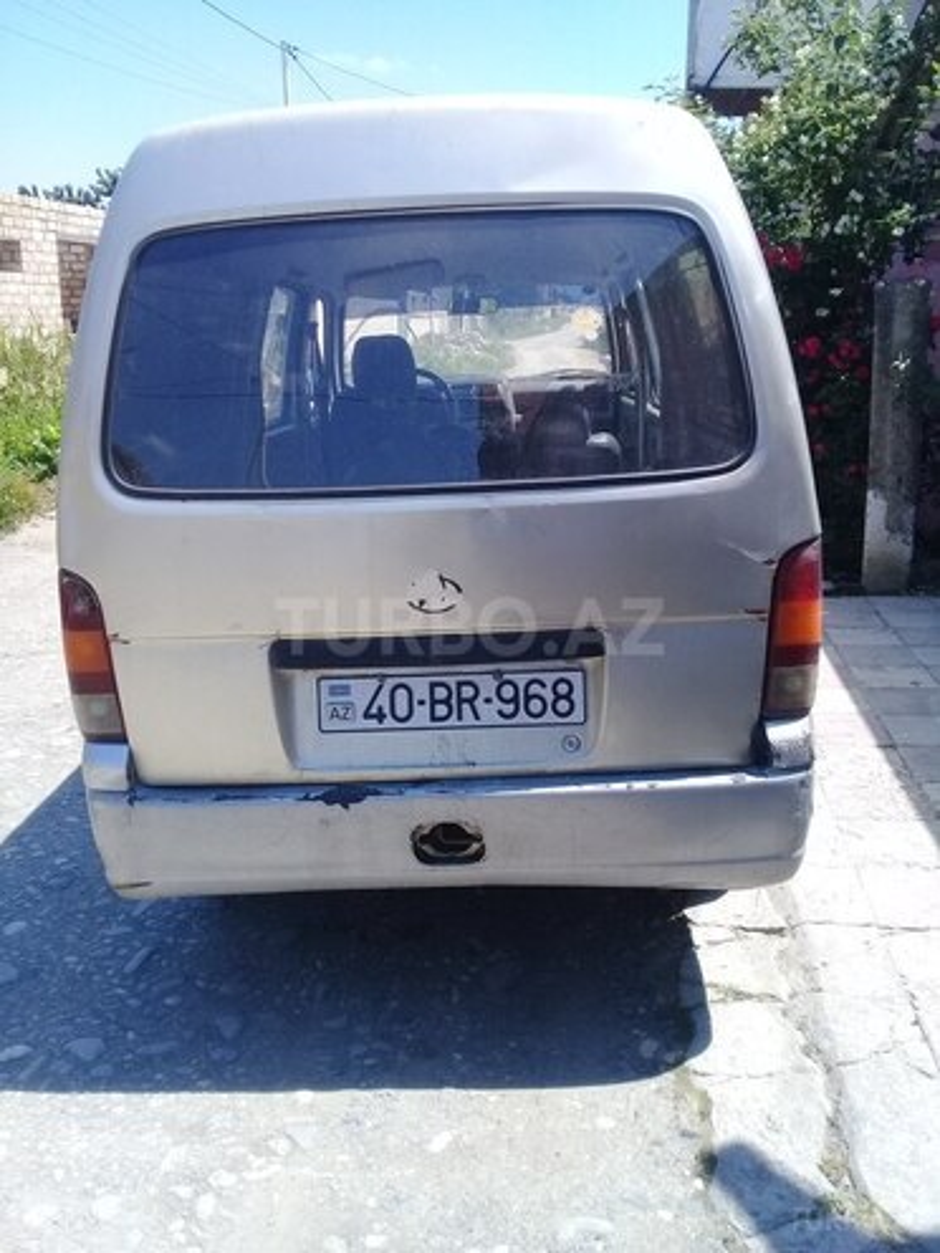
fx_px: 1122
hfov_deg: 45.4
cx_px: 470
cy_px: 626
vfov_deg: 58.4
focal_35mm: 31
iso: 50
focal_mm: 3.3
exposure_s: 1/747
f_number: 2.2
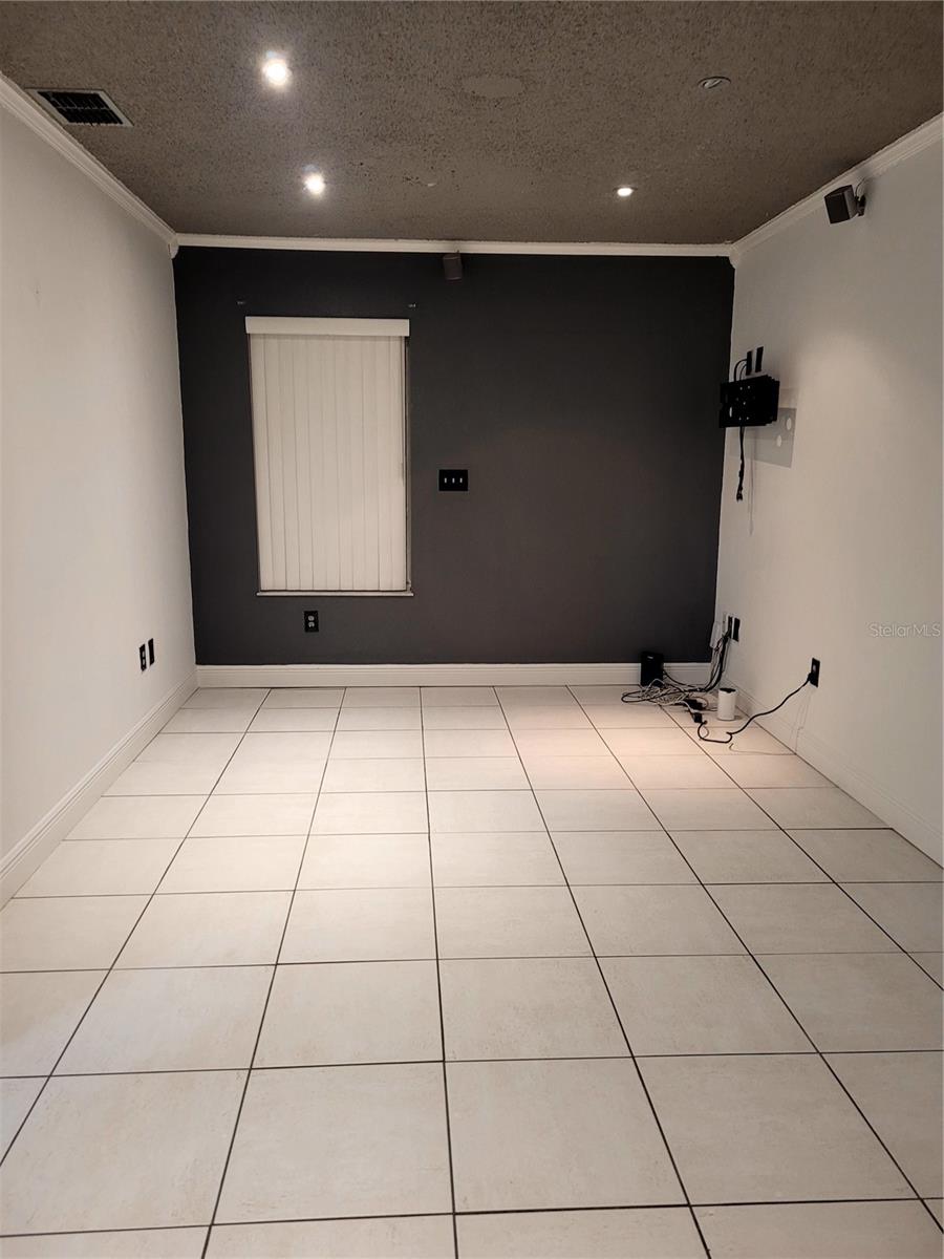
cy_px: 630
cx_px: 472
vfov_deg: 67.3
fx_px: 945
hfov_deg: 53.1
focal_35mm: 26
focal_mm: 5.4
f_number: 1.8
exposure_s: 1/40
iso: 200
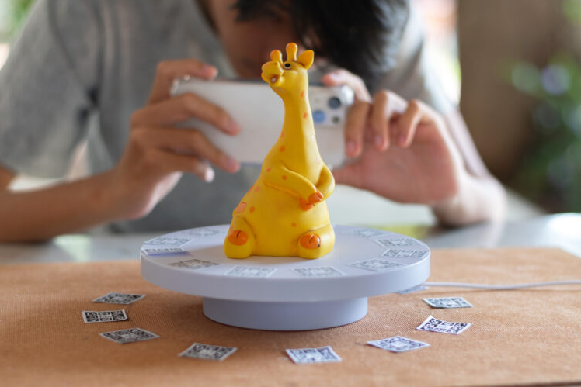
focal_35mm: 77
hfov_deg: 26.3
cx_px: 284
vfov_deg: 17.7
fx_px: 1243
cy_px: 191
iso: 200
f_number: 2.2
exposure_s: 1/200
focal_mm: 50
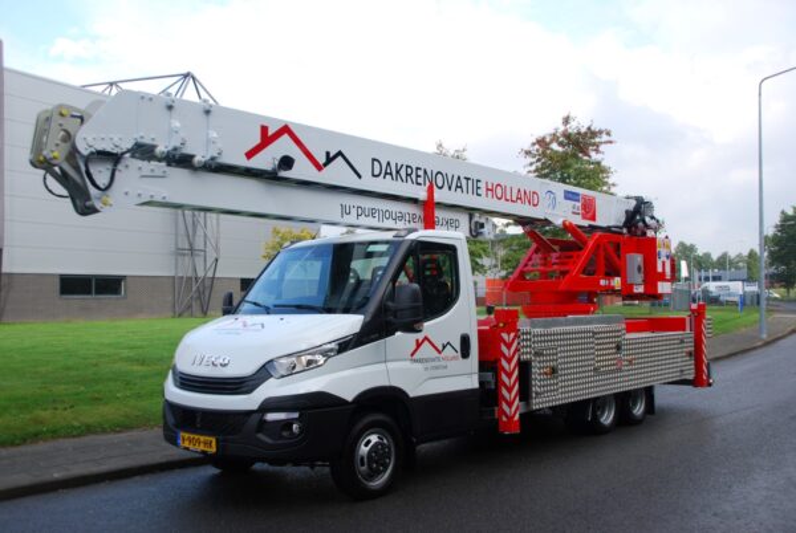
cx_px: 398
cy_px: 266
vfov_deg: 35.6
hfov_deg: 51.2
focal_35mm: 38
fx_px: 830
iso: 100
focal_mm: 25
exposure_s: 1/160
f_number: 6.3
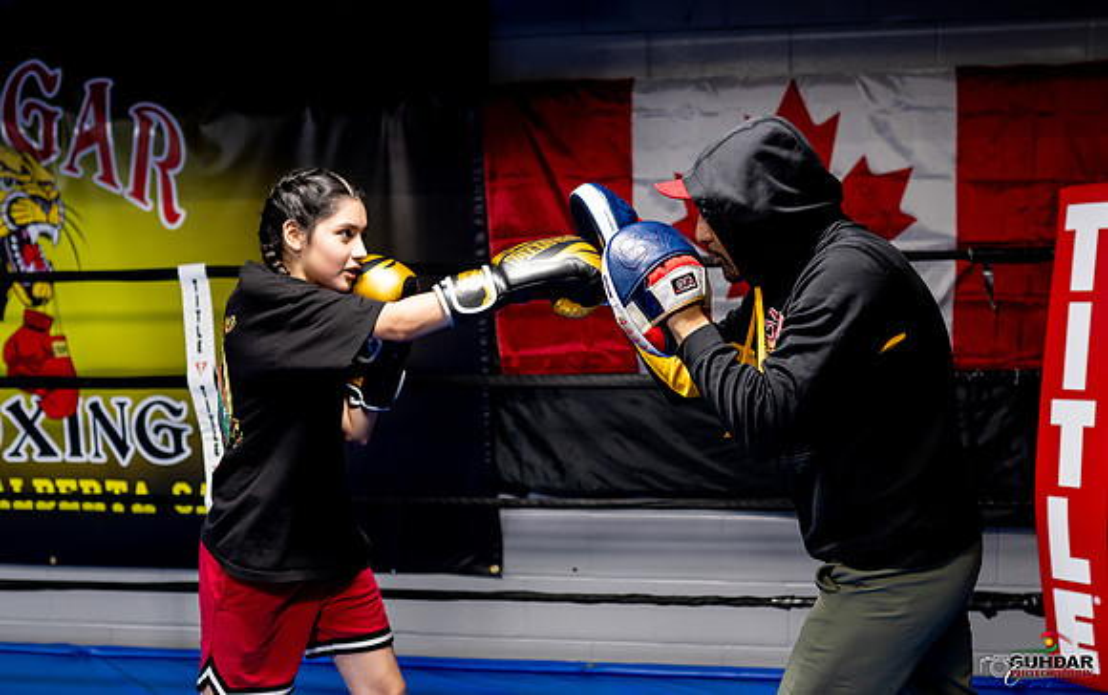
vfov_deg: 27.2
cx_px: 595
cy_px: 450
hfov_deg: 42.4
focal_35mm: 47
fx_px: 1428
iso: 1600
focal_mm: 35
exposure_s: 1/500
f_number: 2
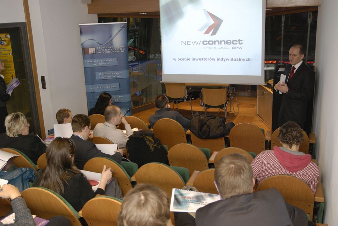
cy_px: 113
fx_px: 367
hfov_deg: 49.5
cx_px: 169
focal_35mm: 39
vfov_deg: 34.3
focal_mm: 26
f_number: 3.3
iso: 640
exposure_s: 1/60
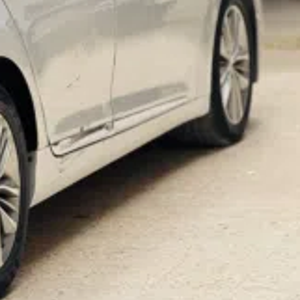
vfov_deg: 6.6
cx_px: 32
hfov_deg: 6.6
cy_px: 88
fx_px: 2589
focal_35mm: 264
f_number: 2.8
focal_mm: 15.66
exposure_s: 1/605
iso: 50
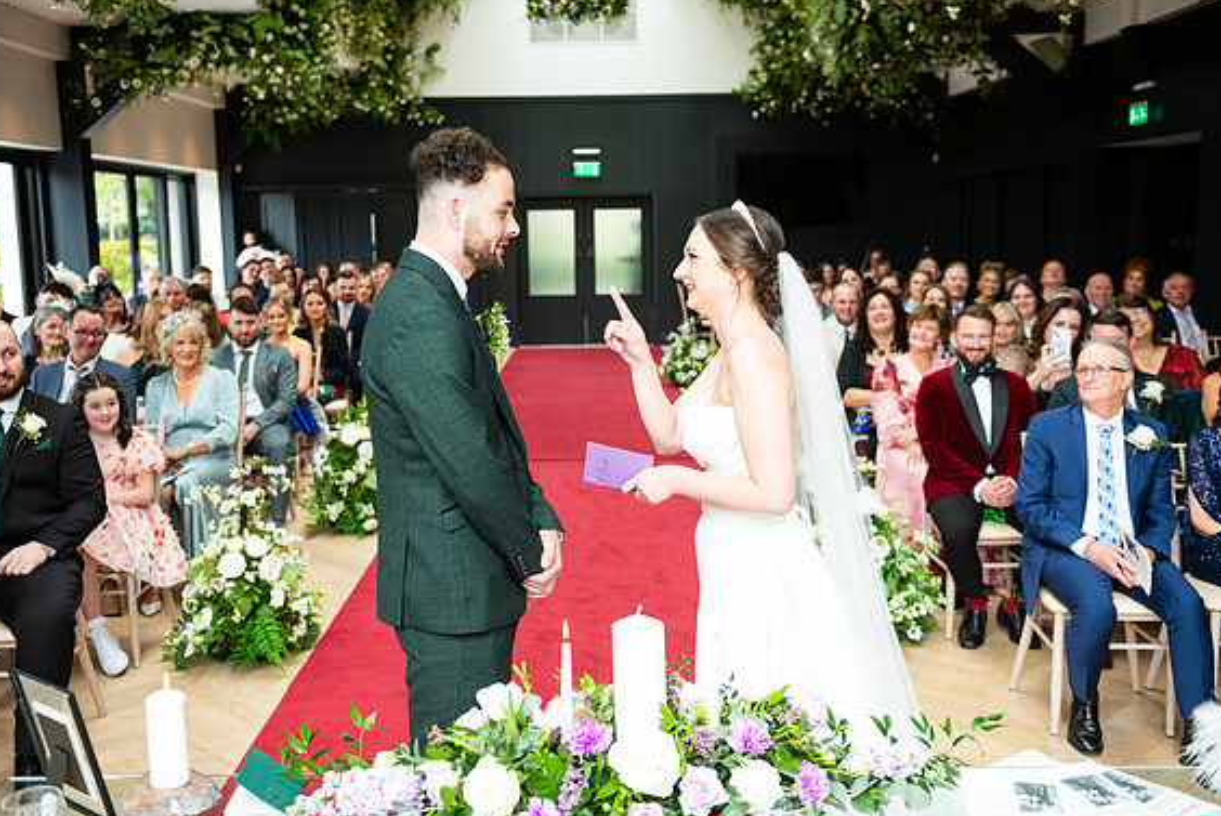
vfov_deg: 36.0
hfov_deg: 51.8
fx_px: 1256
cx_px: 598
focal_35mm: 37
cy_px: 410
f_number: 3.5
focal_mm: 36
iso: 400
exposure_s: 1/200
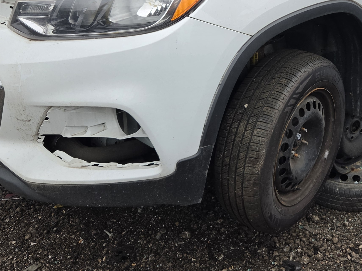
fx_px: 565
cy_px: 20
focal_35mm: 54
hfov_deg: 34.8
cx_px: 271
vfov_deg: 26.0
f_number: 1.8
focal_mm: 5.4
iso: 80
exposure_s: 1/1465
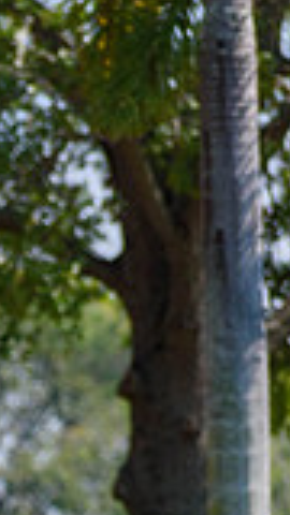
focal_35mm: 857
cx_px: -503
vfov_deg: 2.5
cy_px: 616
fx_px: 11716
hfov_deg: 1.4
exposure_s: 1/2000
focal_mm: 150
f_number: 5.6
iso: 360
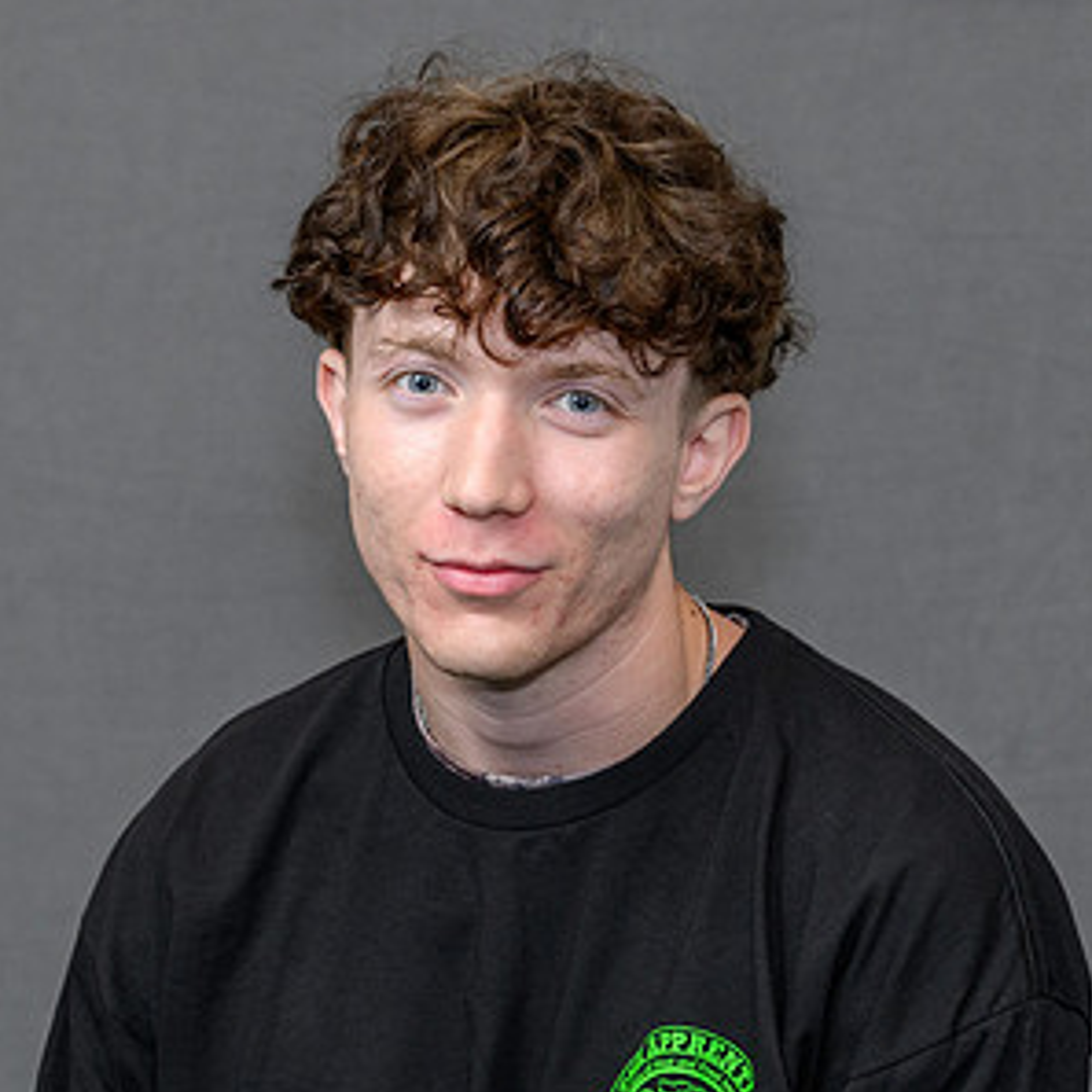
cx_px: 548
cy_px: 640
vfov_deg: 10.7
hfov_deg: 10.7
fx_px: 5853
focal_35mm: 164
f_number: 8
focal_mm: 85
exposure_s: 1/160
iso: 1250
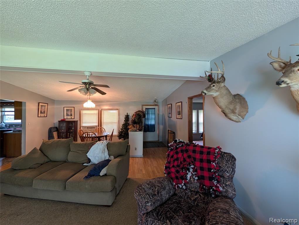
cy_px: 112
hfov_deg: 110.5
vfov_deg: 94.6
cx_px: 150
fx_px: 104
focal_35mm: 12
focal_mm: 2.02
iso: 164
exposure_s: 1/40
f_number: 1.7
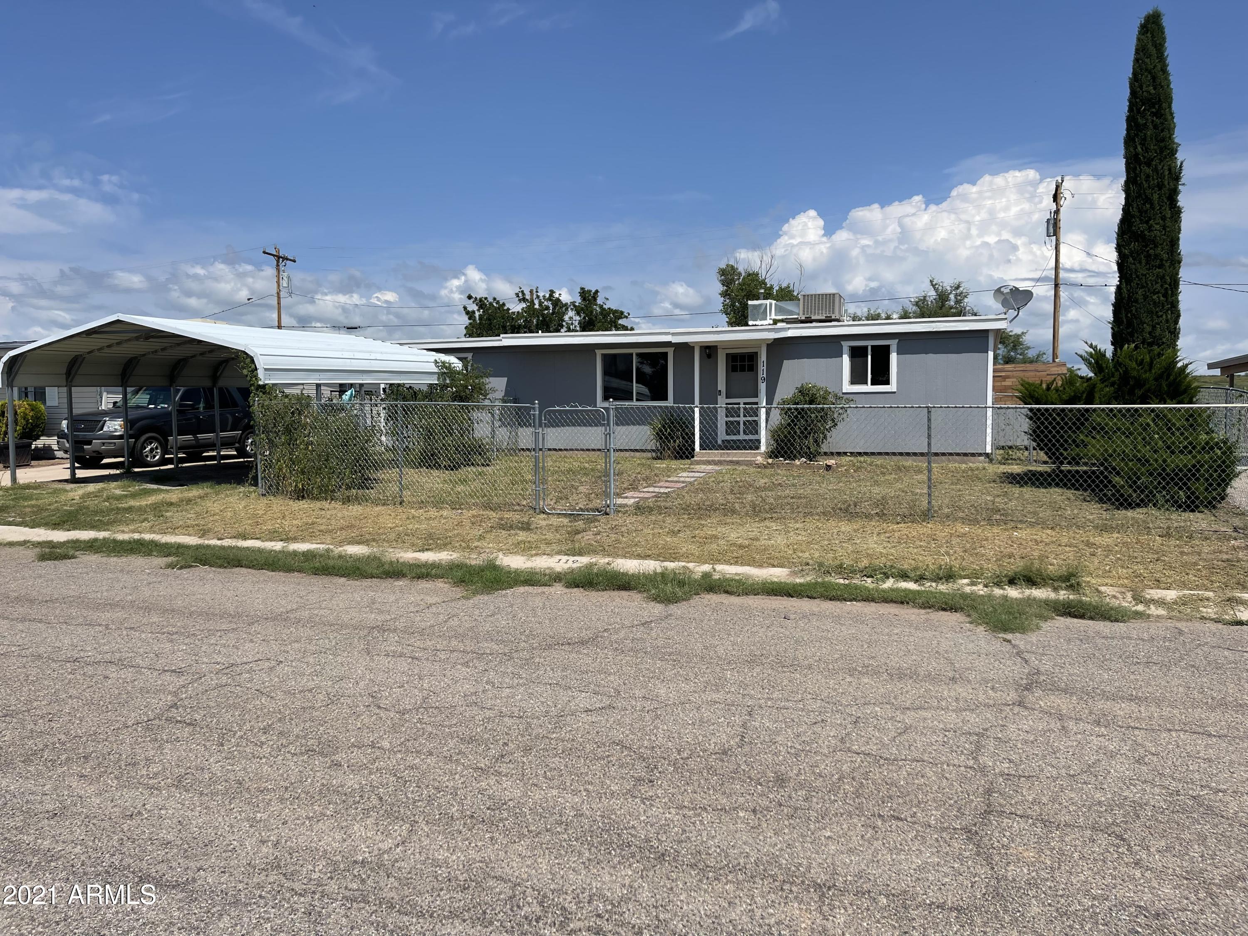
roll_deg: +0.3
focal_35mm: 26
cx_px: 624
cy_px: 468
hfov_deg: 67.3
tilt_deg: -3.0
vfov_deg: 53.1
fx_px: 937
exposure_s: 1/5917
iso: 32
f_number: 1.6
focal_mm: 5.1
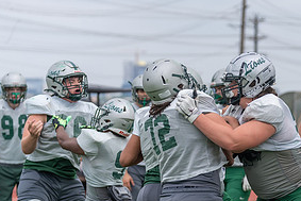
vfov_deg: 5.5
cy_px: 180
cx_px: 301
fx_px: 2108
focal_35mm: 252
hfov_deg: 8.1
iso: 160
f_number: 3.5
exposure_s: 1/1250
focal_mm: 114
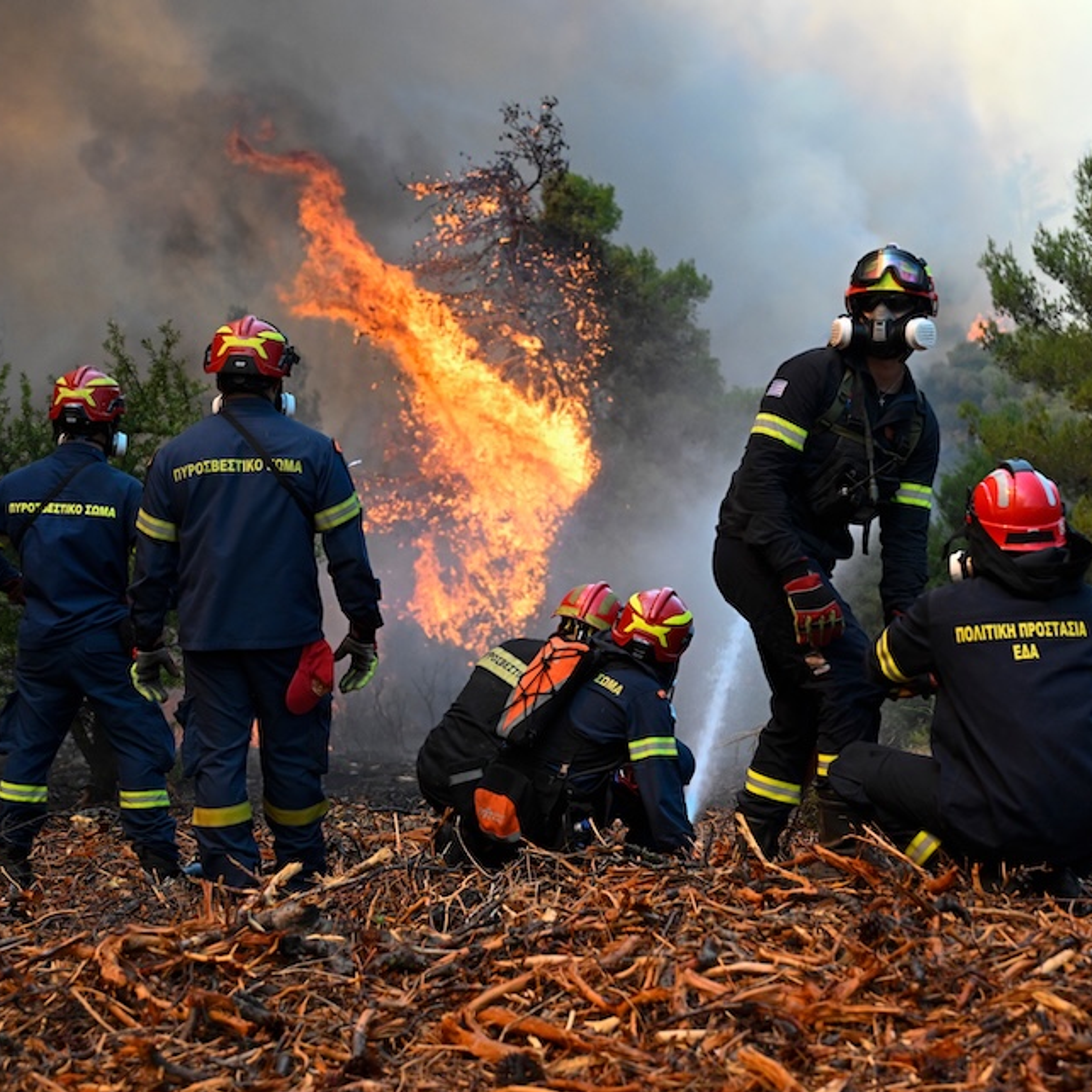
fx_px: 2034
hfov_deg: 30.0
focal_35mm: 57
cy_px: 541
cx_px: 564
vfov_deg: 30.0
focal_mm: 44
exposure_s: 1/400
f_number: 4
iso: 2500
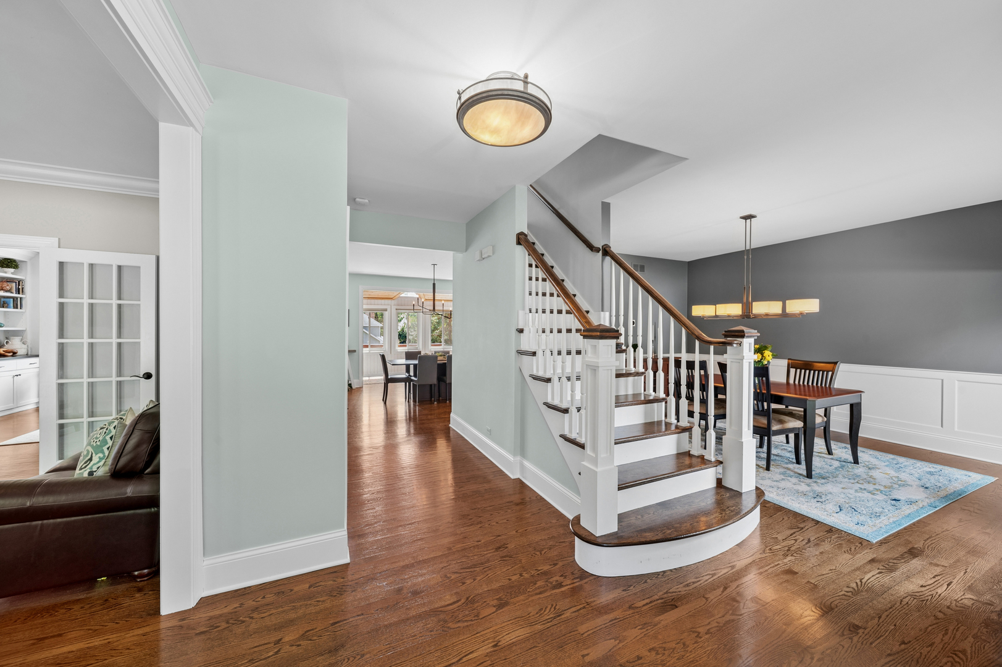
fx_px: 362
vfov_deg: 85.4
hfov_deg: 108.4
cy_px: 334
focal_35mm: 13
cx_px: 501
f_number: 8
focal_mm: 13
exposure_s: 1/13
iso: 400
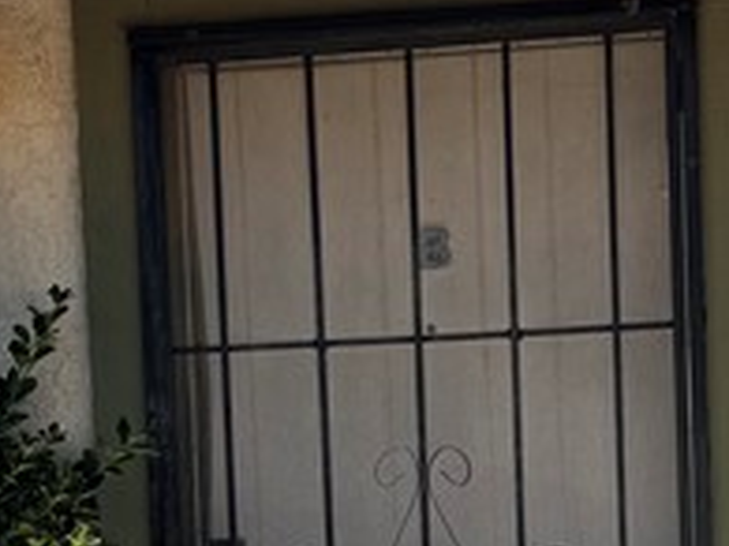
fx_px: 2652
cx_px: 288
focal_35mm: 126
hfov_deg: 15.6
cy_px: 527
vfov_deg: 11.6
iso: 80
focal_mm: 6.76
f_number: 1.78
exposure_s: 1/2833
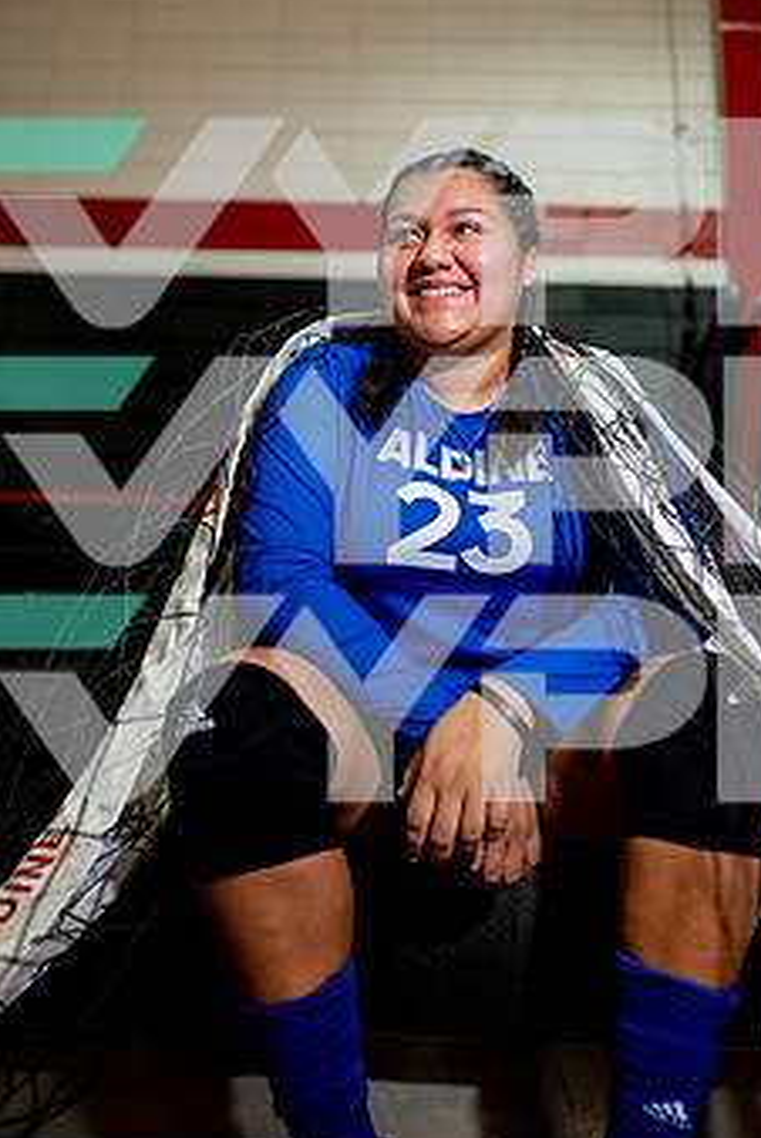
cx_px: 450
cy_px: 461
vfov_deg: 58.3
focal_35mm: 32
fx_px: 1013
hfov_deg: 41.0
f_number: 1.4
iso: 200
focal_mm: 24
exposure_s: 1/500
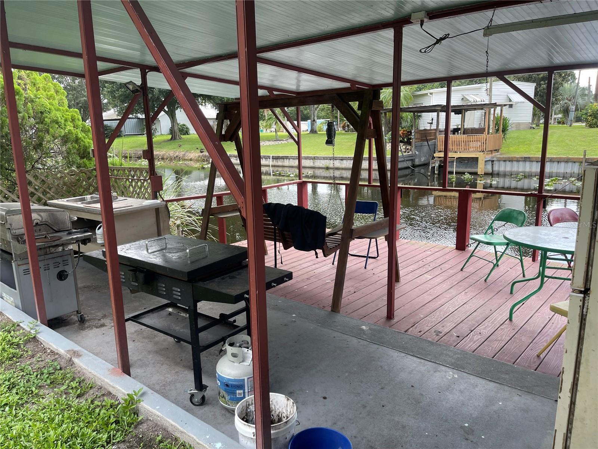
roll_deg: +2.4
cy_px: 224
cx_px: 299
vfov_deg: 54.9
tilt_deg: -13.0
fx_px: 432
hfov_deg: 69.4
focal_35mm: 25
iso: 32
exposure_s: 1/155
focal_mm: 5.1
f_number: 1.6
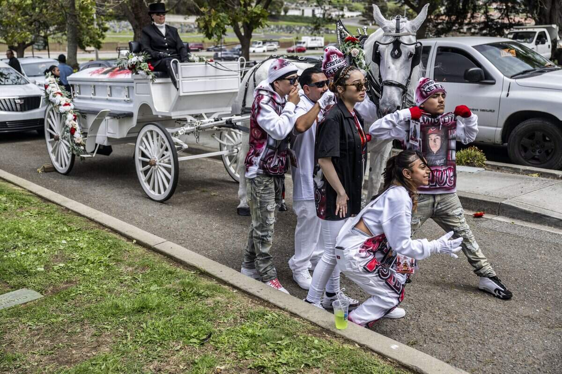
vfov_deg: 35.9
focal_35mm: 37
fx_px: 578
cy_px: 187
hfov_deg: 51.9
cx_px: 281
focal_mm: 37
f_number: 2.8
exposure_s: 1/3200
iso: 160
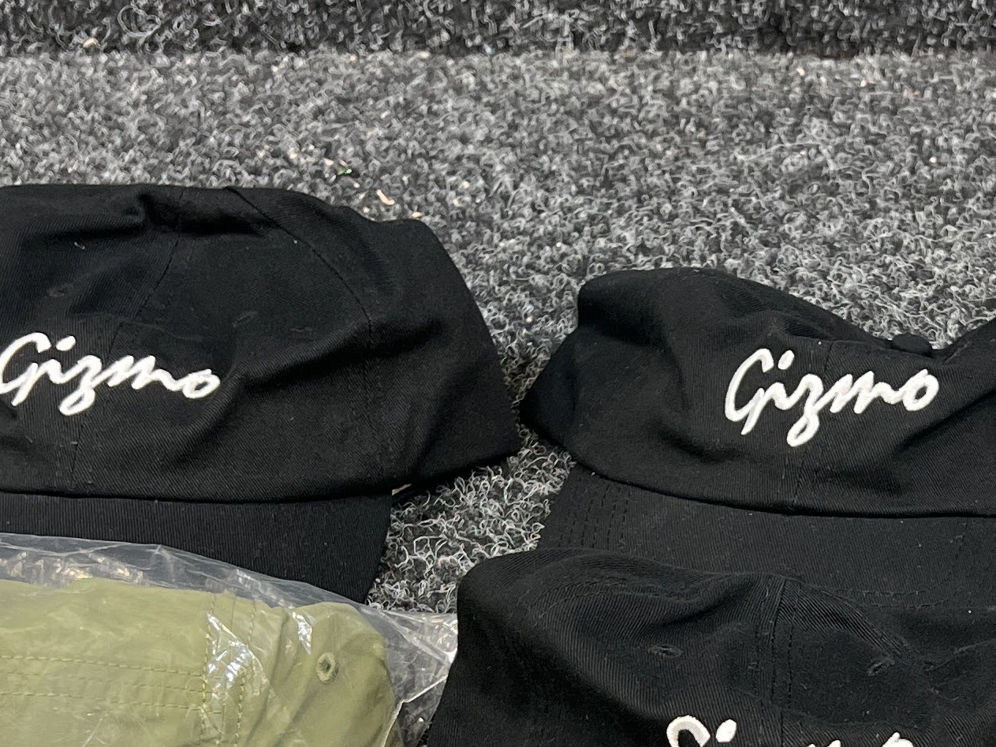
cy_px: 729
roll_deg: +1.8
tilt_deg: -39.0
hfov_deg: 23.2
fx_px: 2388
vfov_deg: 17.4
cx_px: 798
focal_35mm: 83
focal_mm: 5.7
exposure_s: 1/62
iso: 125
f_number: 1.5
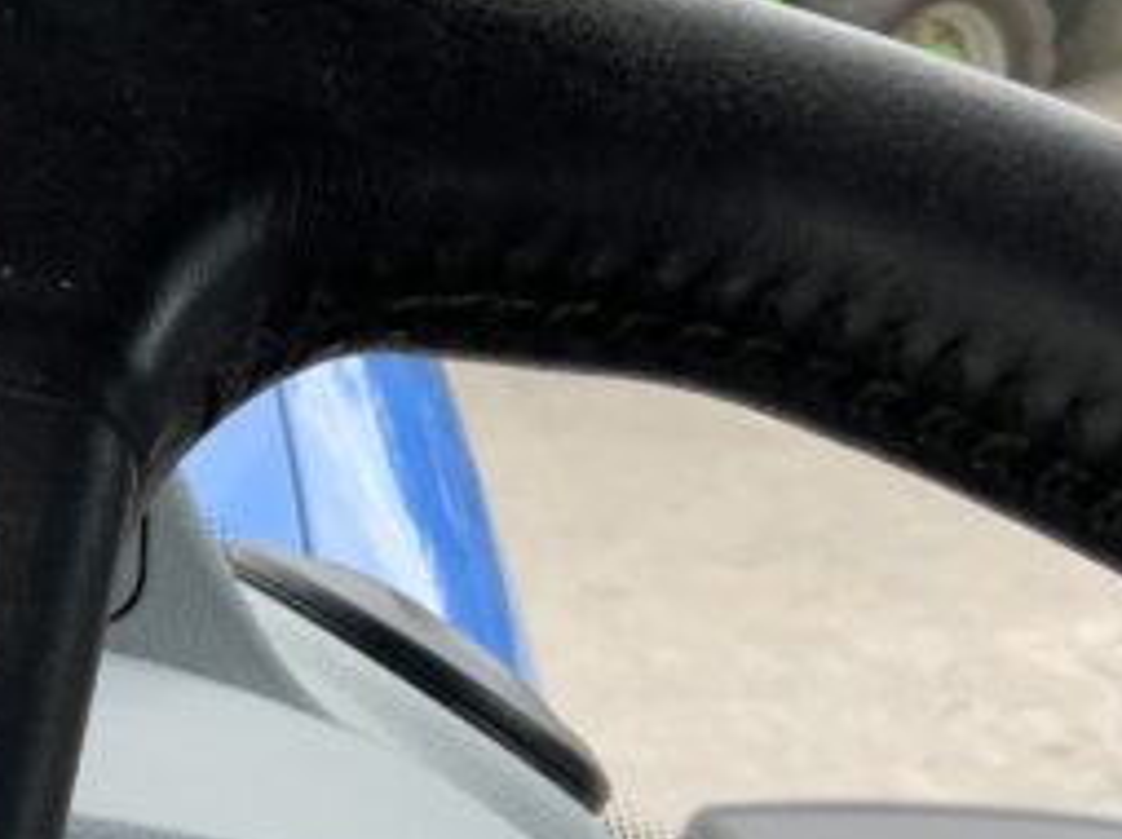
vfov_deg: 12.6
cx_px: -278
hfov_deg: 16.1
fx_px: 3789
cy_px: 680
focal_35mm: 117
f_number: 1.8
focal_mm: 3
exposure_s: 1/122
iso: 32
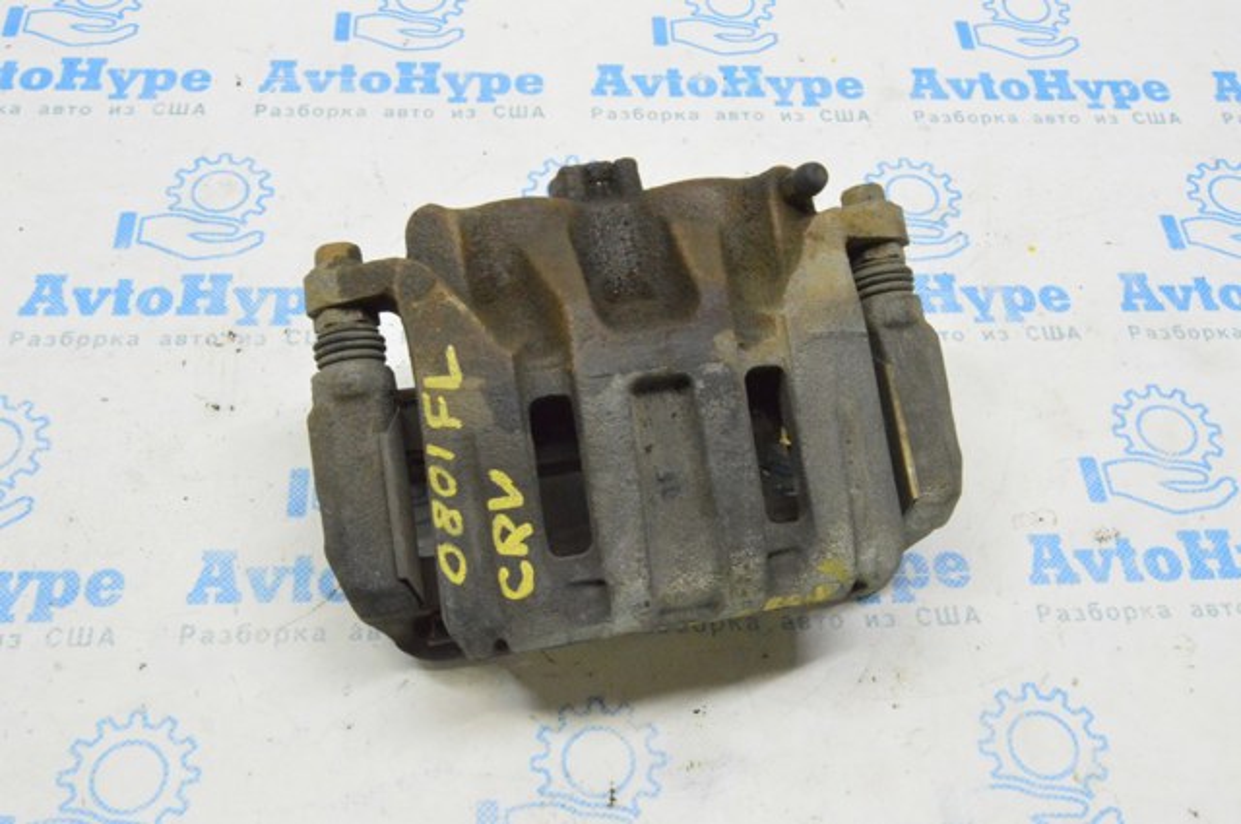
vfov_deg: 36.8
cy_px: 412
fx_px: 1239
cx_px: 620
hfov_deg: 53.2
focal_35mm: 36
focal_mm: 24
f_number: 20
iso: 6400
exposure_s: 1/15
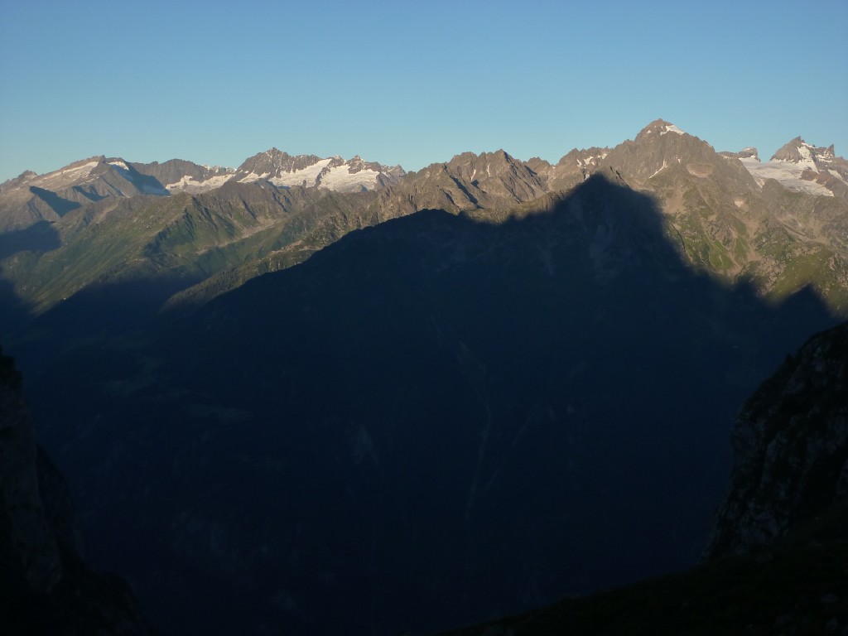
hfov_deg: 39.7
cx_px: 424
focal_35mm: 48
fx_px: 1176
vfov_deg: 30.3
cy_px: 318
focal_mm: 7.9
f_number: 4.5
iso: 125
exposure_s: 1/400
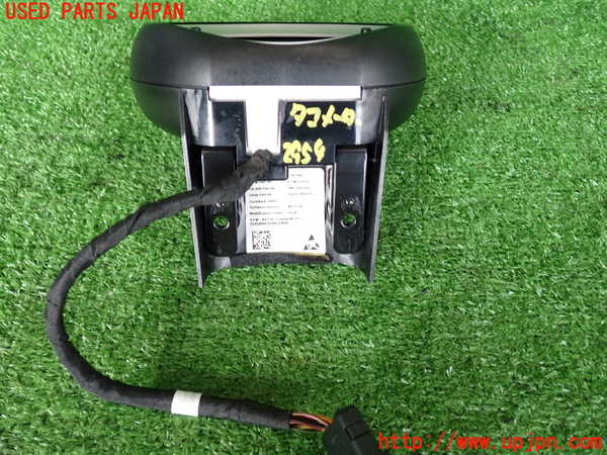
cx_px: 304
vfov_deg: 46.8
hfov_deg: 60.0
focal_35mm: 30
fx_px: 526
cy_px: 228
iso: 200
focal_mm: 5.4
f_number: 2.3
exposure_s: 1/60
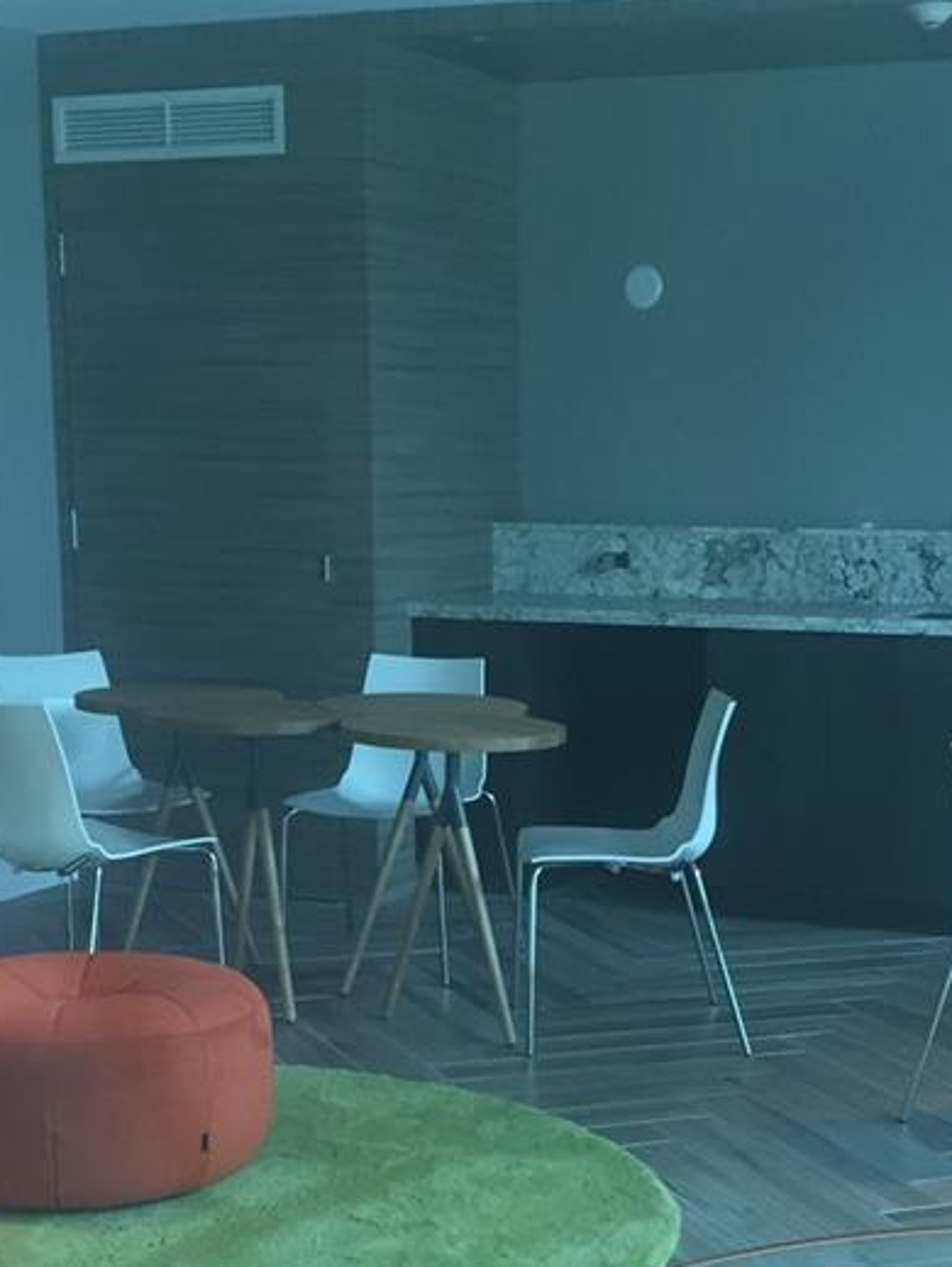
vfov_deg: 28.4
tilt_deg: -13.3
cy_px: 984
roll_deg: -0.1
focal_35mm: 67
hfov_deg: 21.9
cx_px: 557
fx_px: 2454
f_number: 2.2
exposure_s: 1/30
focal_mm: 4.15
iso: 64
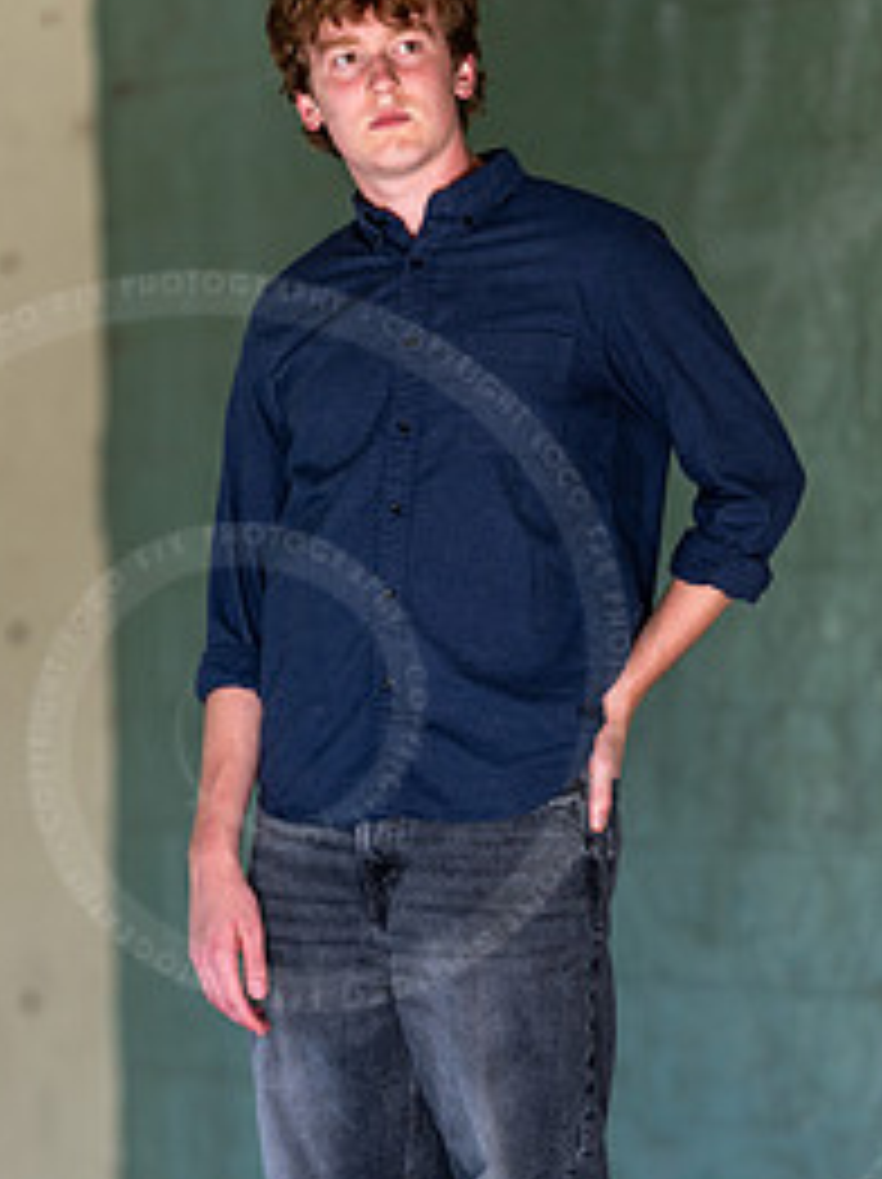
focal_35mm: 223
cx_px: 320
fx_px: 7588
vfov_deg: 8.9
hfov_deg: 6.7
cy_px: 819
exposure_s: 1/400
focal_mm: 135
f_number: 1.8
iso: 125
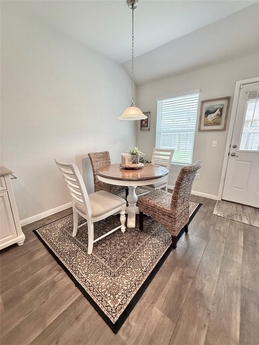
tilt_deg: -12.9
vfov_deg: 102.1
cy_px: 172
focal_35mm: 14
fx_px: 140
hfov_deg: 85.7
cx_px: 130
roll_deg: +0.0
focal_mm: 2.22
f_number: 2.2
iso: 320
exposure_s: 1/120
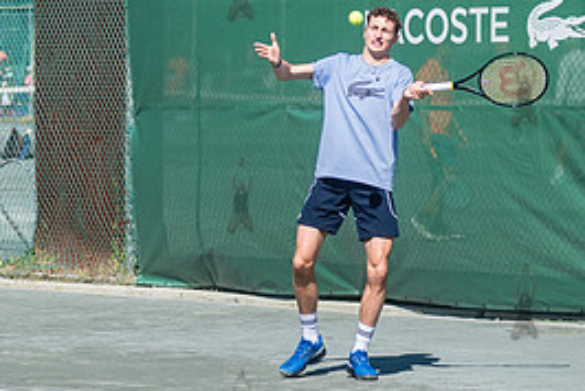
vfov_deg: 4.9
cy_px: 158
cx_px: 251
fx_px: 4555
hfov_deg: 7.3
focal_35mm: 280
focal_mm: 80
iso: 200
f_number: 4
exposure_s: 1/2500
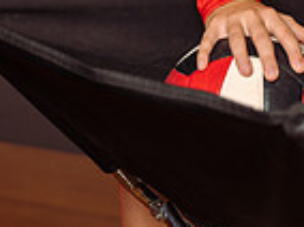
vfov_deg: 8.1
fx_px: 1526
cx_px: 295
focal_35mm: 174
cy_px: -242
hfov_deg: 11.3
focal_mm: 57
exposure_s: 1/200
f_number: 4.5
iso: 125
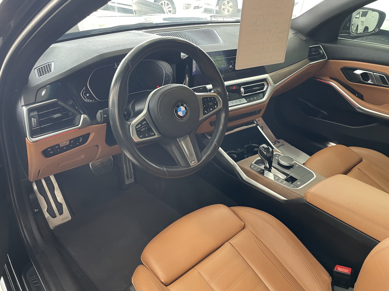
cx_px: 194
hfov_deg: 67.3
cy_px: 146
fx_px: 292
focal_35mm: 26
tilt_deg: -33.8
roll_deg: -3.7
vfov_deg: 53.1
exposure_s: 1/69
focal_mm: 4.2
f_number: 1.6
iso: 125
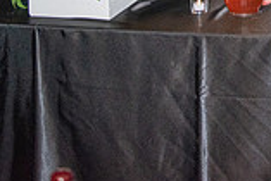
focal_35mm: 118
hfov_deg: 16.9
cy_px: -137
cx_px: 280
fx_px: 889
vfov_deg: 10.9
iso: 1250
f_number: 2.8
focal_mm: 32
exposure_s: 1/160
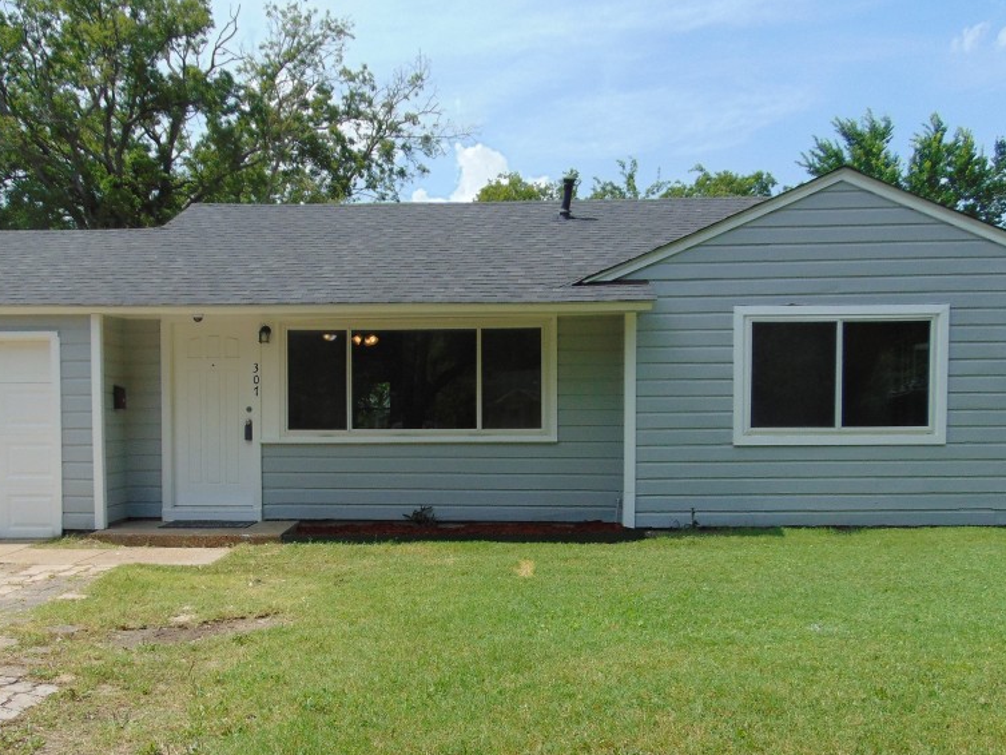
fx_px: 988
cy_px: 490
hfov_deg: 53.8
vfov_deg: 41.4
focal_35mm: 34
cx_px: 433
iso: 80
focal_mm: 4.5
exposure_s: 1/1000
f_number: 3
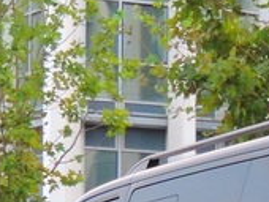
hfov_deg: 5.3
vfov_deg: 4.0
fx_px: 2879
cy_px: 296
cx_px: 448
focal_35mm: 370
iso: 400
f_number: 3.9
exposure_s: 1/80
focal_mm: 12.4
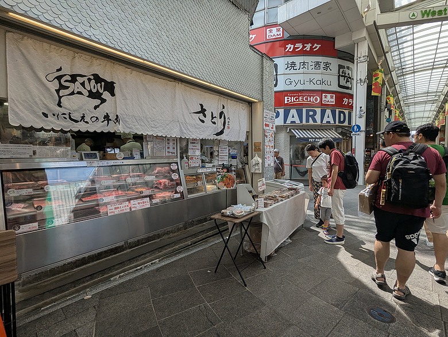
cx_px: 224
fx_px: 207
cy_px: 168
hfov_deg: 94.4
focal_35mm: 16
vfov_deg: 78.2
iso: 38
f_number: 2.2
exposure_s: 1/522
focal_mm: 2.35
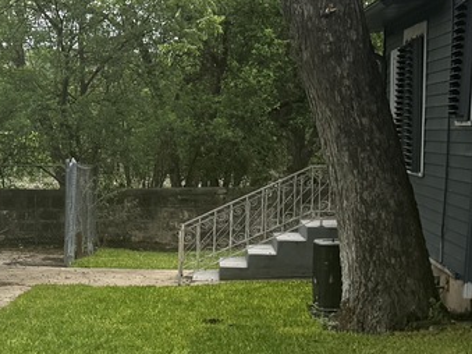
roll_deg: +0.9
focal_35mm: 102
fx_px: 1390
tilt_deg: -6.0
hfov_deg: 17.7
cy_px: 295
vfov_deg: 14.4
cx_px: -185
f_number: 1.78
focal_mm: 6.76
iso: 100
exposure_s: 1/1314
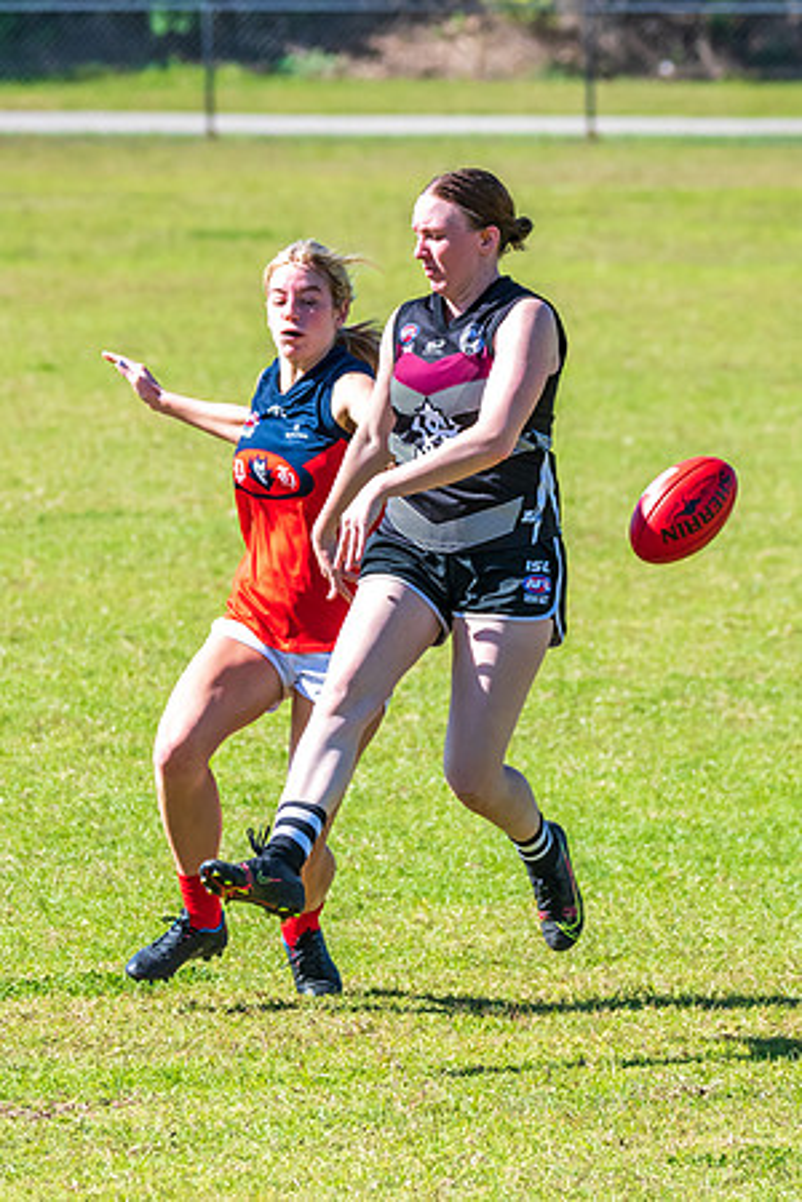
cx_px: 328
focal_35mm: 441
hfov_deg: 3.1
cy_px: 641
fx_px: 14752
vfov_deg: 4.7
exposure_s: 1/2000
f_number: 7.1
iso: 800
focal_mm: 220
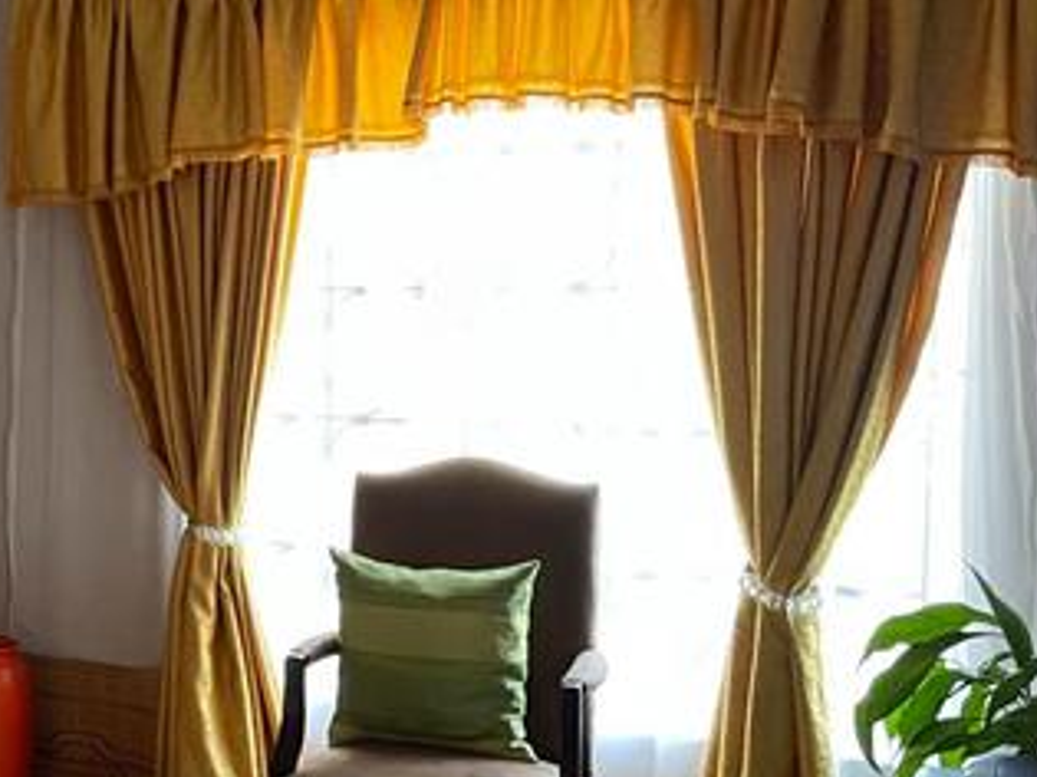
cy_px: 405
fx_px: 1976
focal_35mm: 66
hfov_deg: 26.2
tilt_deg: -4.1
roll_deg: +0.6
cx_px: -211
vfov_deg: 22.2
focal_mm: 4.2
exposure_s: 1/60
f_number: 1.6
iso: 320
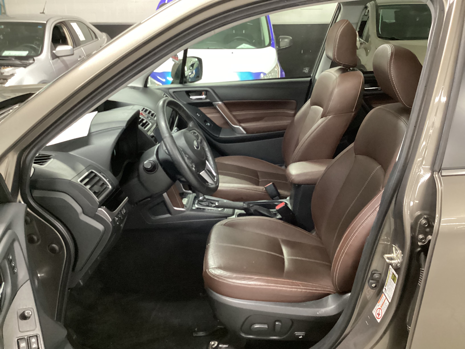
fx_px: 416
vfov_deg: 45.4
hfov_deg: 58.4
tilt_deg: -22.0
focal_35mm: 31
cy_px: 174
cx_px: 232
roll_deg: +0.1
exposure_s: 1/24
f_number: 2.4
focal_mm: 3.3
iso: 640
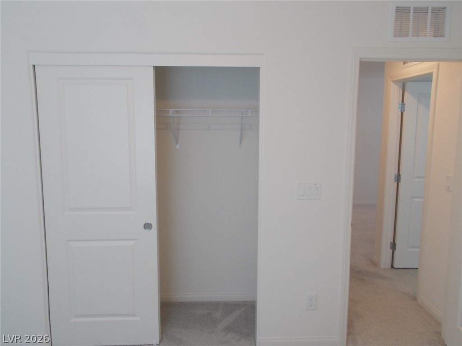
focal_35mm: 30
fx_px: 400
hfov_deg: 60.0
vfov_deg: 46.8
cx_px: 231
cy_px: 173
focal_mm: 5.3
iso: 100
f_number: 3.4
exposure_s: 1/25
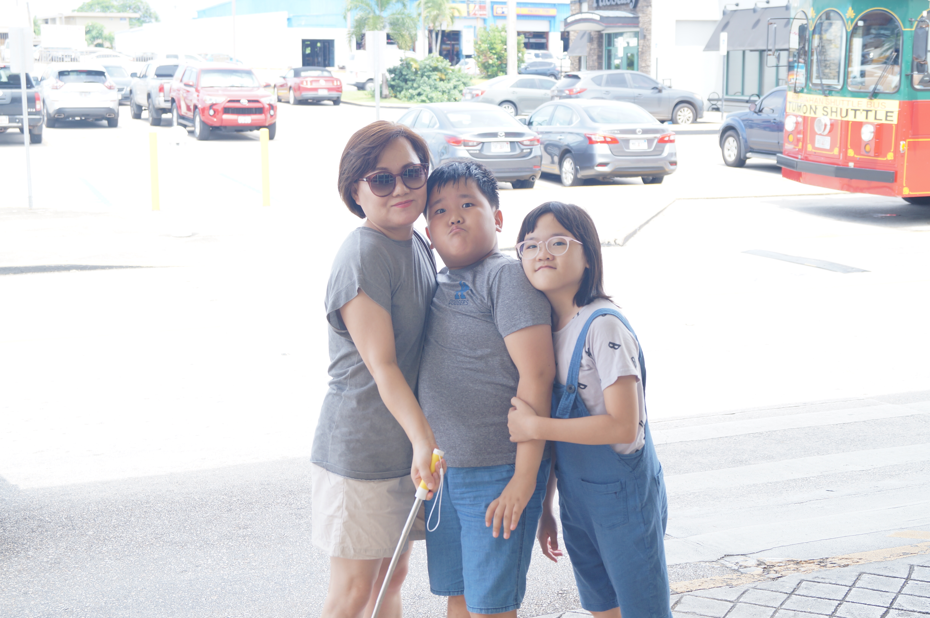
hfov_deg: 37.9
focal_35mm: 52
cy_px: 309
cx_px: 465
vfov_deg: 25.7
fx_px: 1355
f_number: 5.6
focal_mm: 35
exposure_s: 1/80
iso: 100
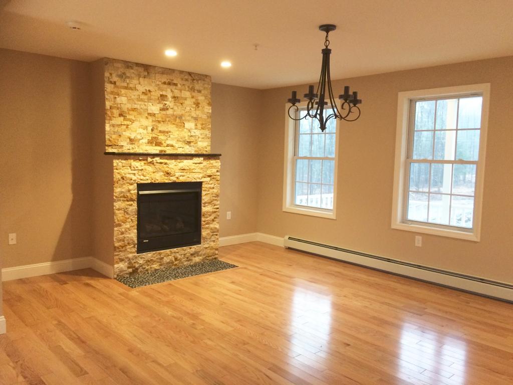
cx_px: 256
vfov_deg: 48.2
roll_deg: -0.5
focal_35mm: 29
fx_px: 430
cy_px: 192
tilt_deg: -6.8
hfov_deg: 61.7
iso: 200
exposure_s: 1/30
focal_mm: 4.15
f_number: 2.2
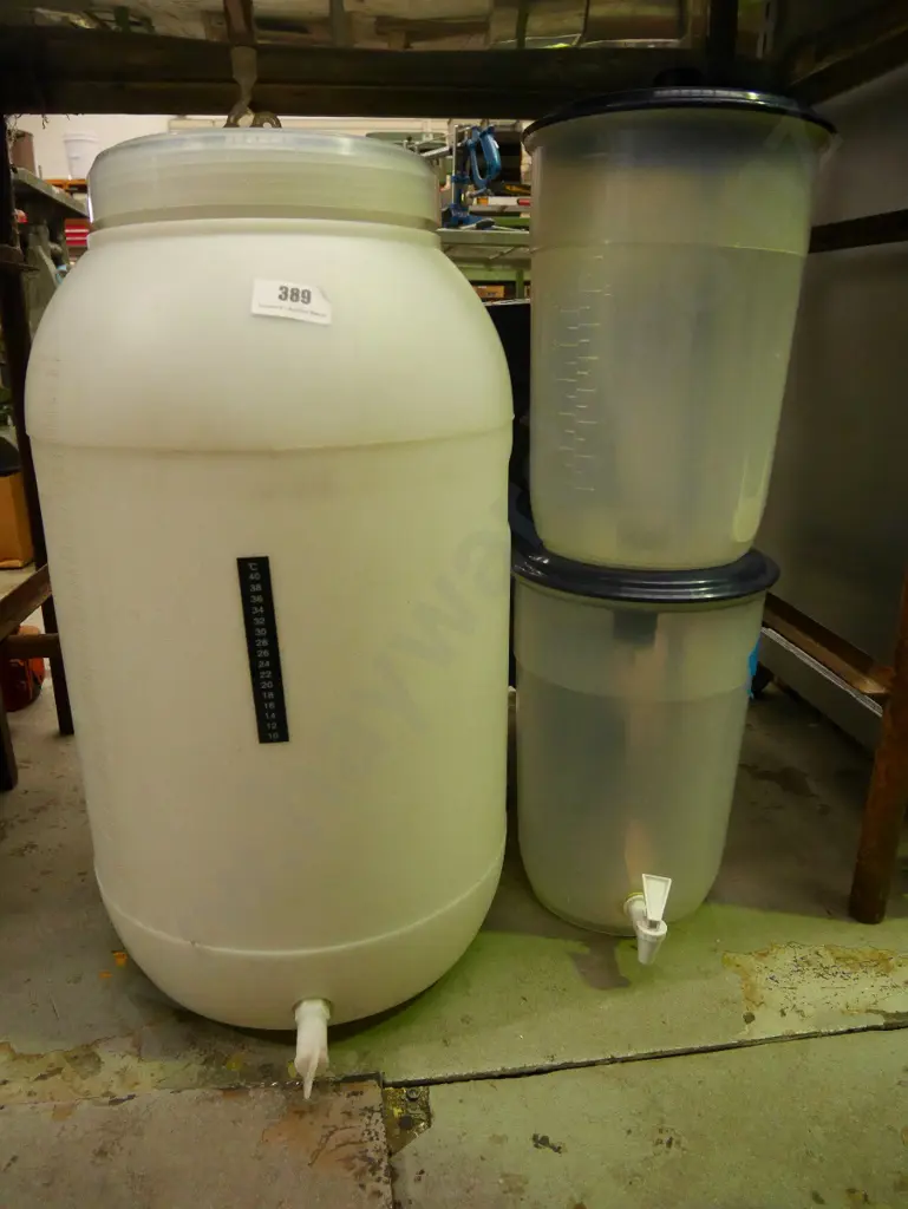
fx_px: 839
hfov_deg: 56.9
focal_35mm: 24
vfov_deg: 71.6
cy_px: 604
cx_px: 454
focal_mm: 12
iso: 3200
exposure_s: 1/320
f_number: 3.7
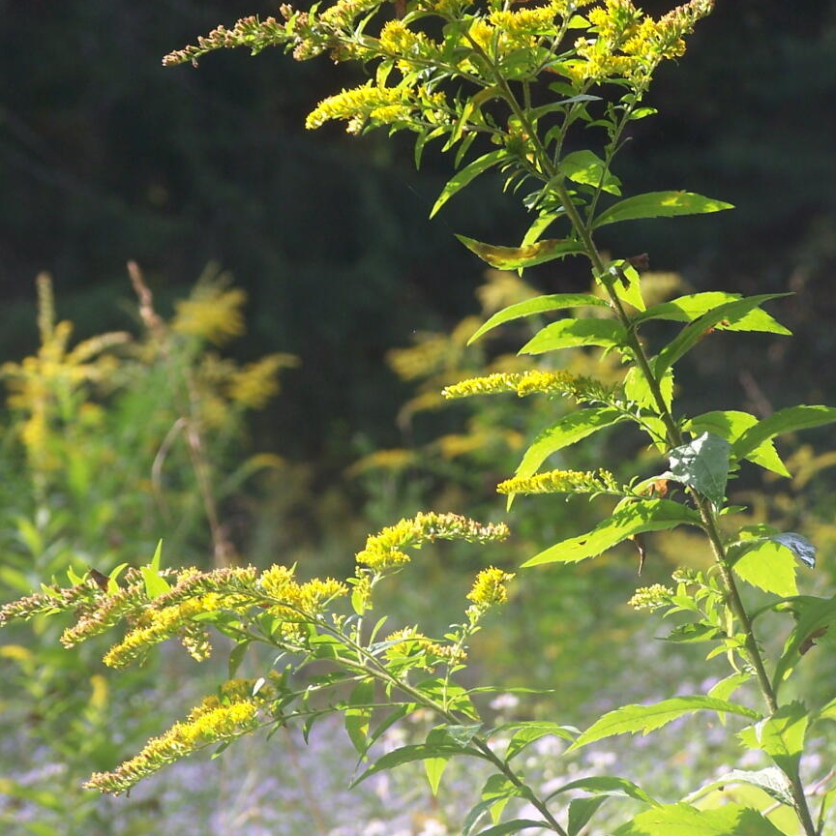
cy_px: 384
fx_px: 6066
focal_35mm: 222
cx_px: 402
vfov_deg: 7.9
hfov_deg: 7.9
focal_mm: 26.4
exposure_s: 1/200
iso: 80
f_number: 3.2
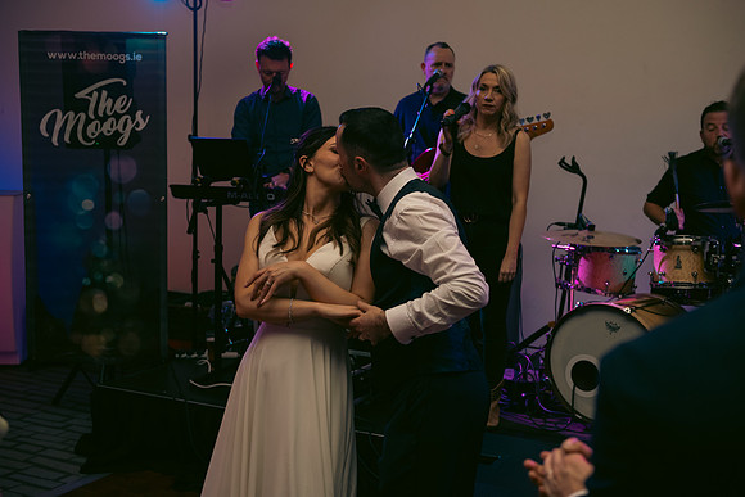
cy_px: 248
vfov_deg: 28.1
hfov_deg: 41.1
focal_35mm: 48
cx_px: 372
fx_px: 994
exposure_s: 1/160
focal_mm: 48
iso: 800
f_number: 3.5
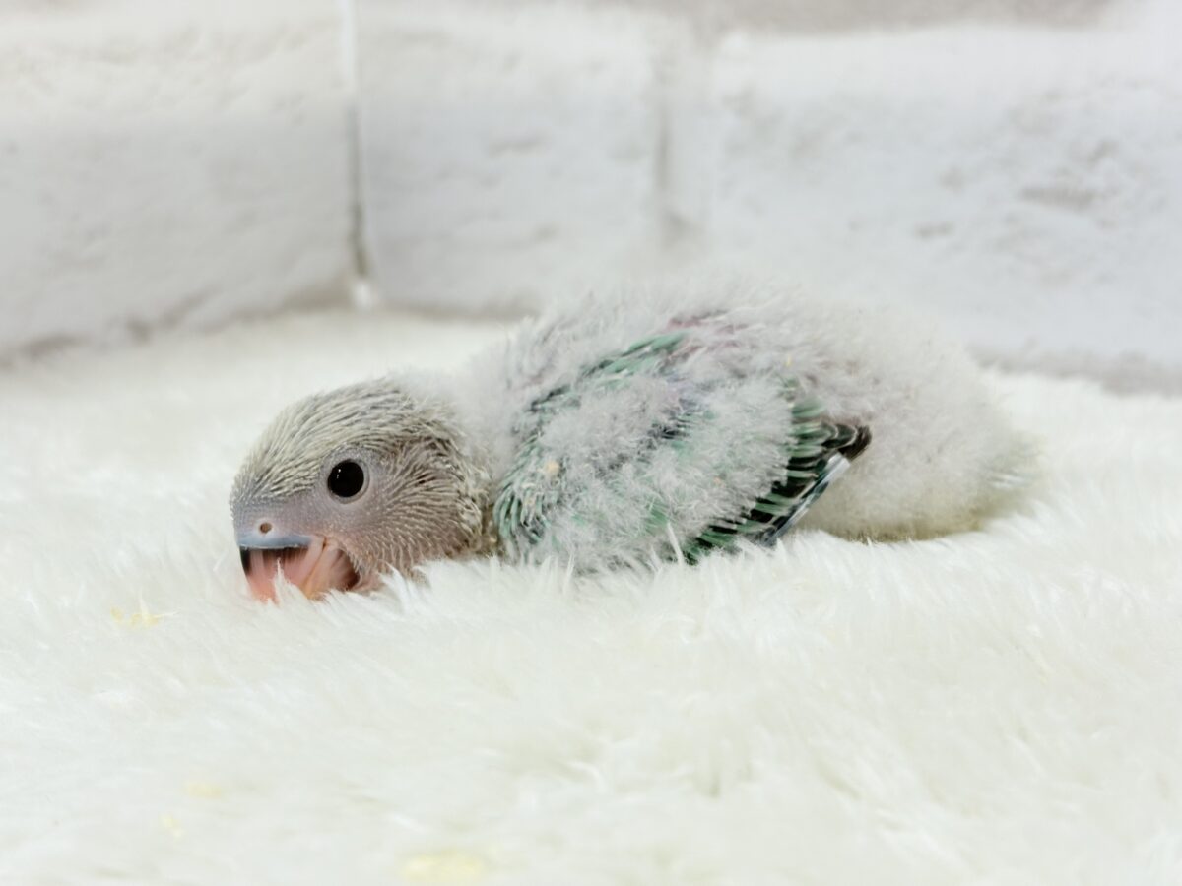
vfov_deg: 28.0
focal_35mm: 52
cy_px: 443
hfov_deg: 36.8
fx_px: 1776
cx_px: 591
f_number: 1.6
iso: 32
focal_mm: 5.96
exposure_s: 1/50
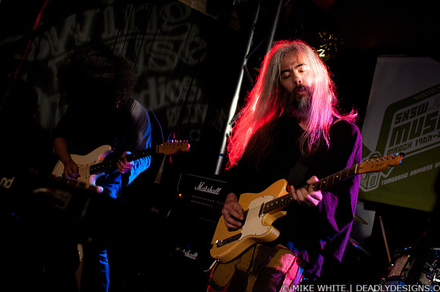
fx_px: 574
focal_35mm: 47
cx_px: 227
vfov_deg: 28.6
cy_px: 143
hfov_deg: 41.9
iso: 1000
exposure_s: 1/100
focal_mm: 30
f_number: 2.8
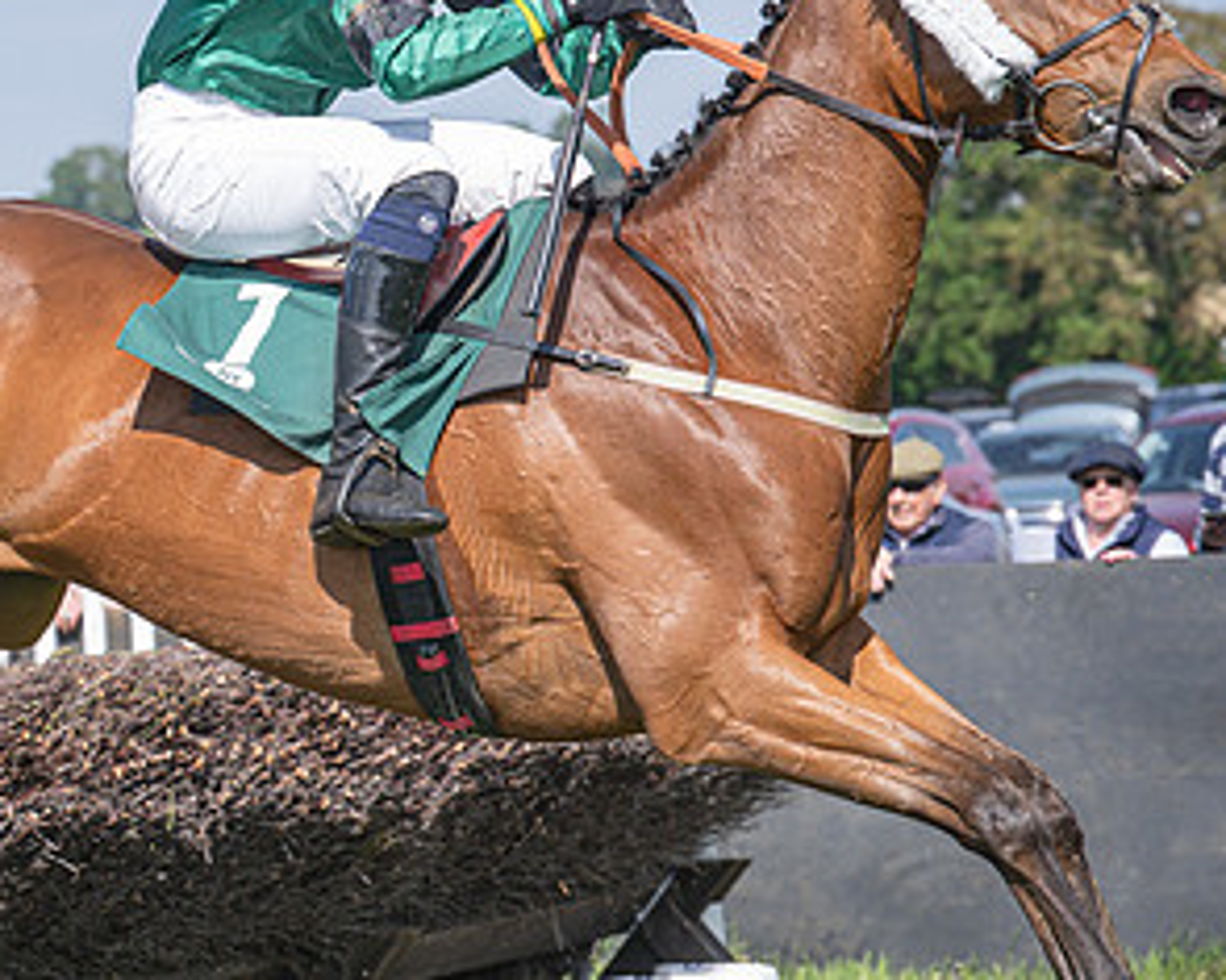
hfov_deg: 11.2
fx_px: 6239
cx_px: 607
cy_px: 433
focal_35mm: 172
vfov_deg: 9.0
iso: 200
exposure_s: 1/1600
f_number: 4
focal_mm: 70
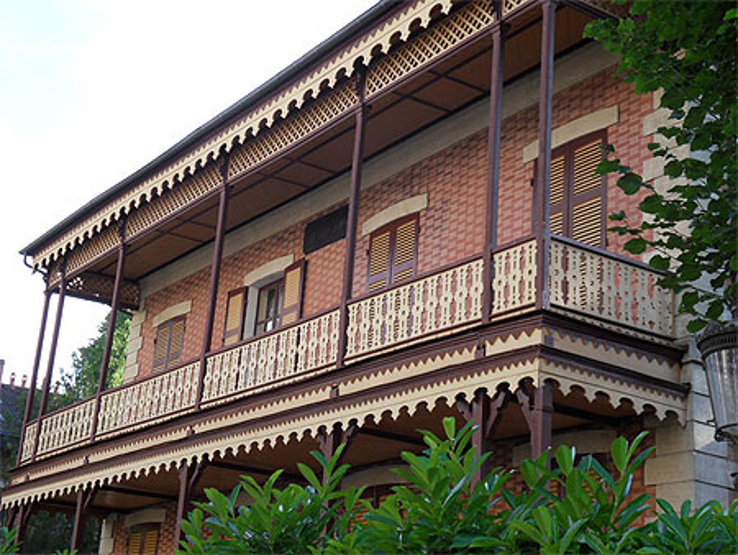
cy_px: 278
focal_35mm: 58
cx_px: 369
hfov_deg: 33.2
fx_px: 1237
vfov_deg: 25.3
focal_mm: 10.5
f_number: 4.8
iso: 100
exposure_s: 1/125
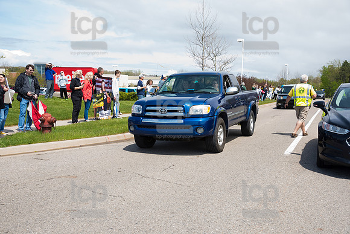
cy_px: 117
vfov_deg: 33.4
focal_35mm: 40
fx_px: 389
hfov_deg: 48.4
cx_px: 175
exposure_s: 1/800
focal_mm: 40
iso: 1000
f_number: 7.1
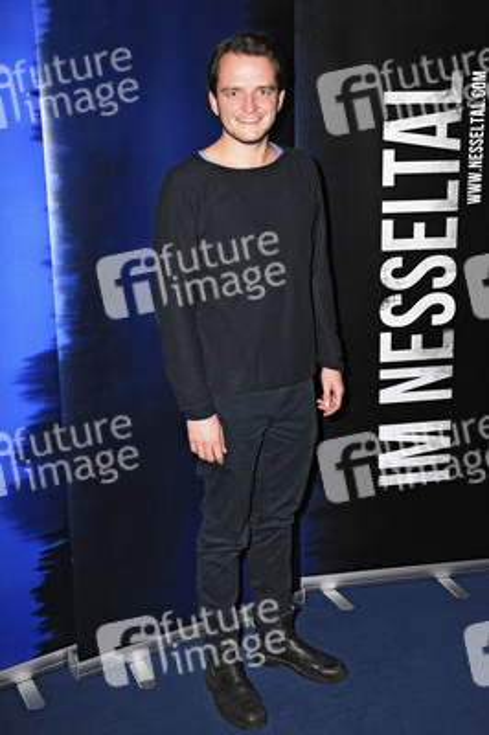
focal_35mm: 40
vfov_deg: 48.0
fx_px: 827
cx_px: 244
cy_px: 368
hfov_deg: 33.0
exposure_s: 1/60
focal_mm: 27
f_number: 6.3
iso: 1600
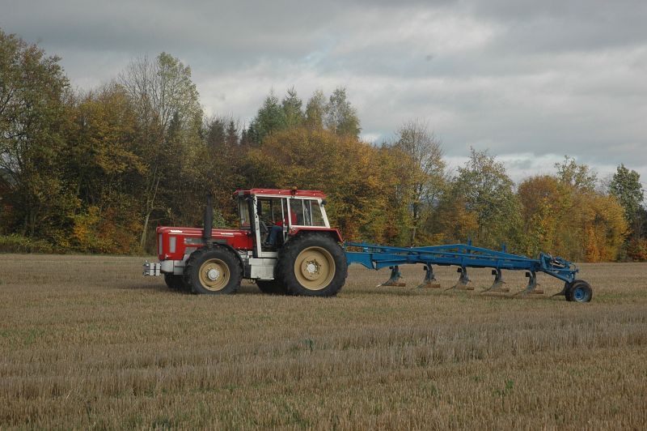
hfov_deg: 26.0
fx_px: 1401
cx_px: 324
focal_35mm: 78
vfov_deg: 17.5
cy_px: 216
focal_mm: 52
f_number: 9
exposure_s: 1/320
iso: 400
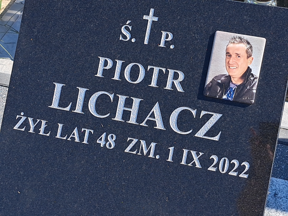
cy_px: 108
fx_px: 200
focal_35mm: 24
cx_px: 144
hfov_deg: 71.6
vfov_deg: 56.8
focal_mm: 5.23
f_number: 1.8
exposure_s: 1/812
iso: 50
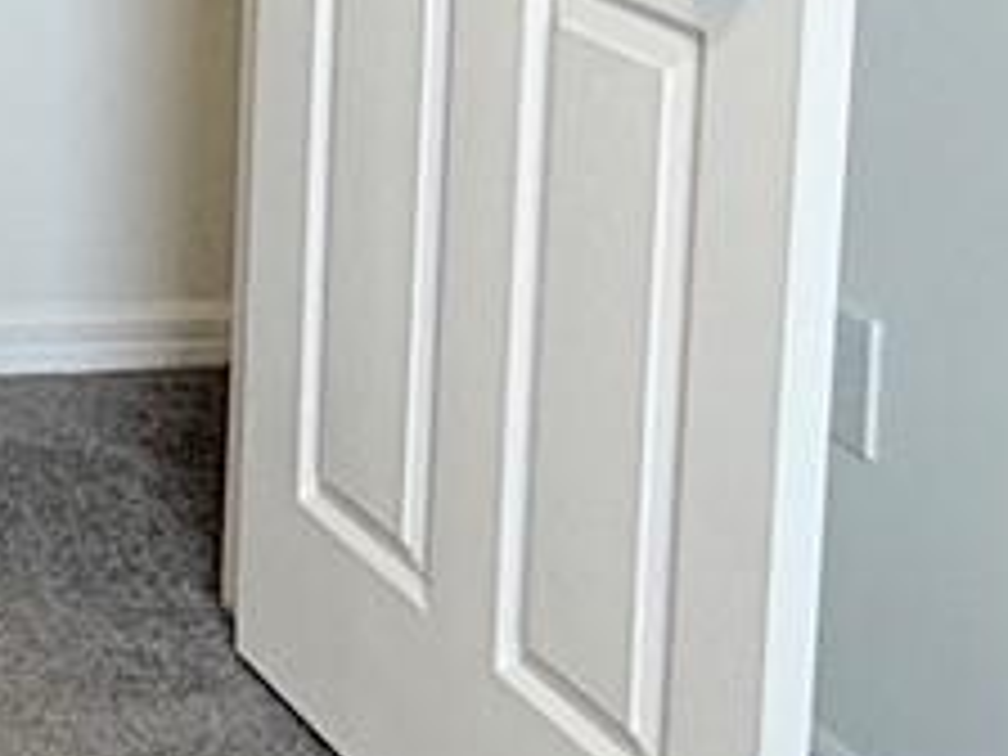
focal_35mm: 100
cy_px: -436
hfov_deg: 15.8
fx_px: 2912
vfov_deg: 13.7
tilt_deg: -6.2
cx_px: -963
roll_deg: +0.5
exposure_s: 1/120
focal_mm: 2.22
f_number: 2.2
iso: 125
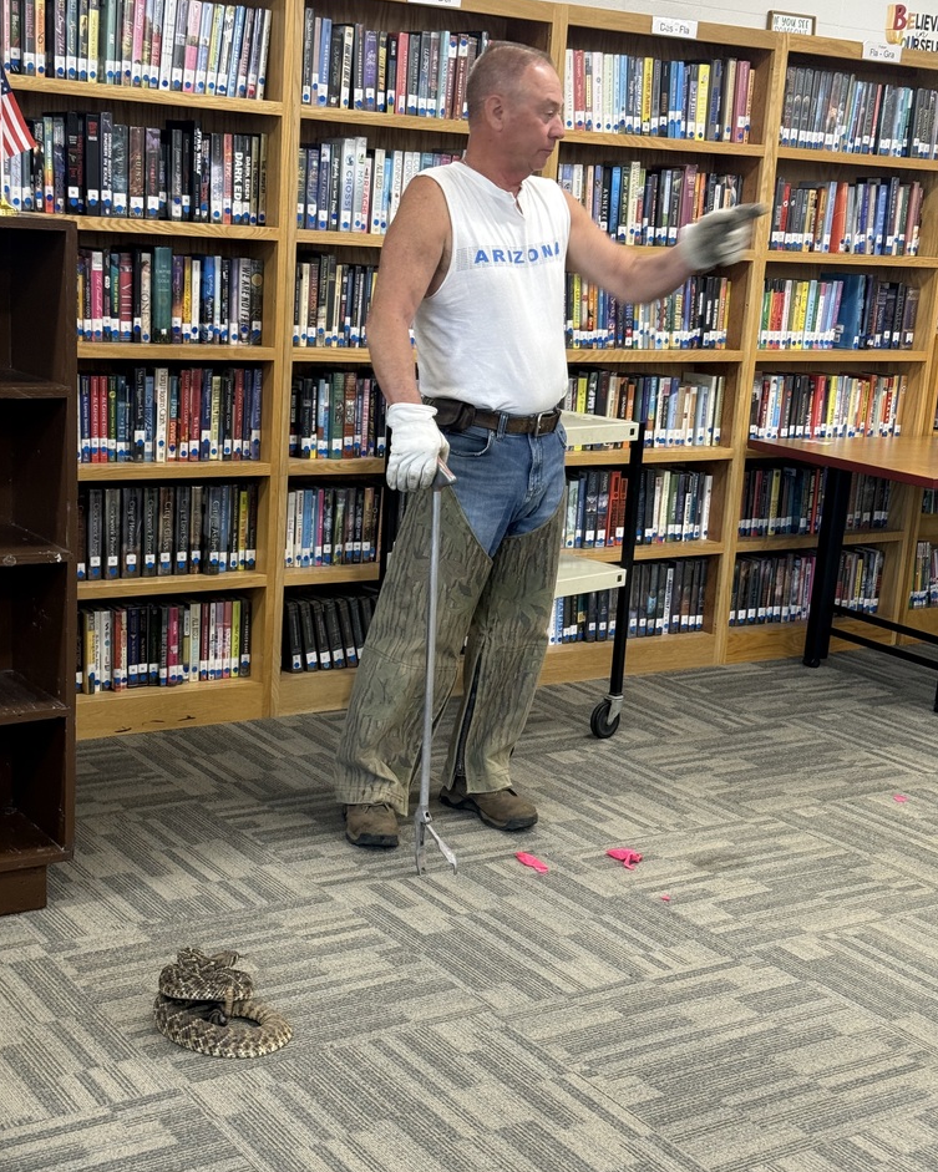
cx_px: 461
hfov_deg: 29.7
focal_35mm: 51
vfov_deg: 36.6
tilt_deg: -13.1
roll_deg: -4.2
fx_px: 1769
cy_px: 628
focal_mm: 6.76
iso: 100
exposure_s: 1/61
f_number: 1.78
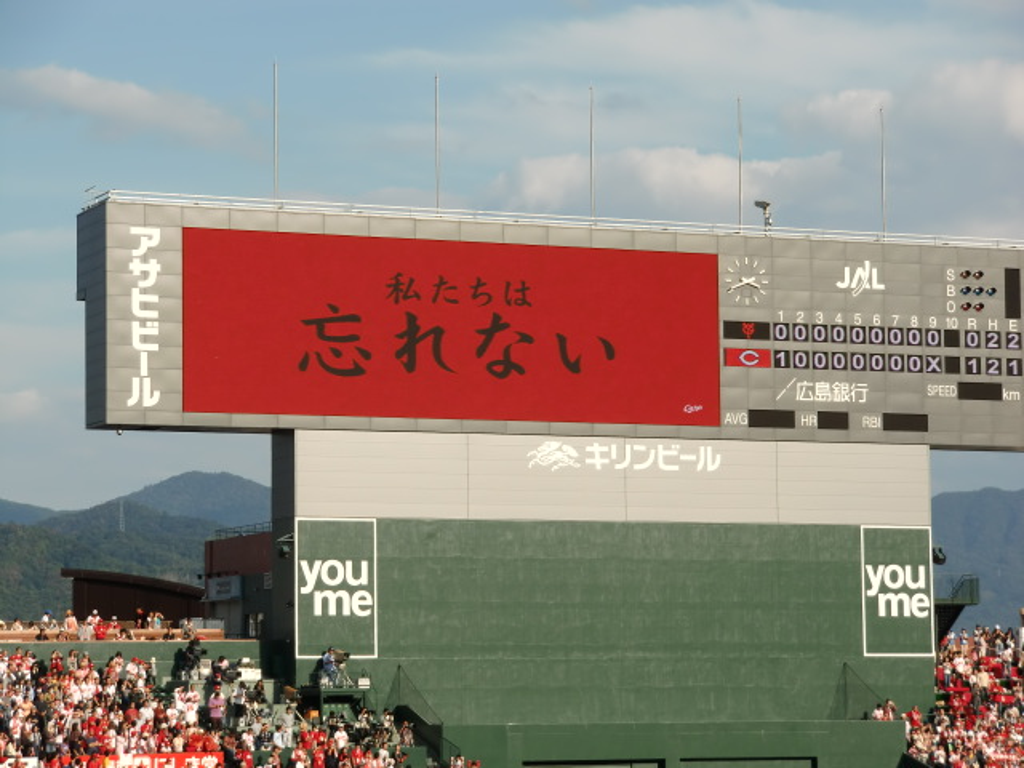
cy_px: 384
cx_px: 512
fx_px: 3106
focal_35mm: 105
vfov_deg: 14.1
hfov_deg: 18.7
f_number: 5
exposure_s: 1/500
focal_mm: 18.8
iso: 64
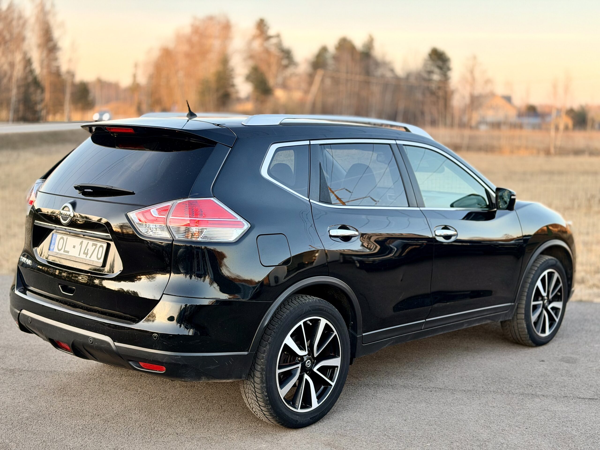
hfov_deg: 39.7
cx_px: 300
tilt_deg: -6.8
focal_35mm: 48
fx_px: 832
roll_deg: -0.9
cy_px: 225
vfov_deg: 30.3
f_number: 1.78
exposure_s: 1/216
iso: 64
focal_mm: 6.76
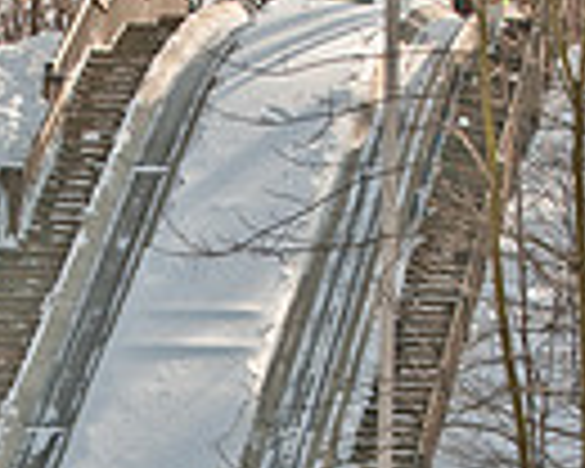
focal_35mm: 379
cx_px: 106
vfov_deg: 4.1
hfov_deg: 5.1
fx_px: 6562
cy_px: 464
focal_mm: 78
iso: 200
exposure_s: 1/320
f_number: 7.1
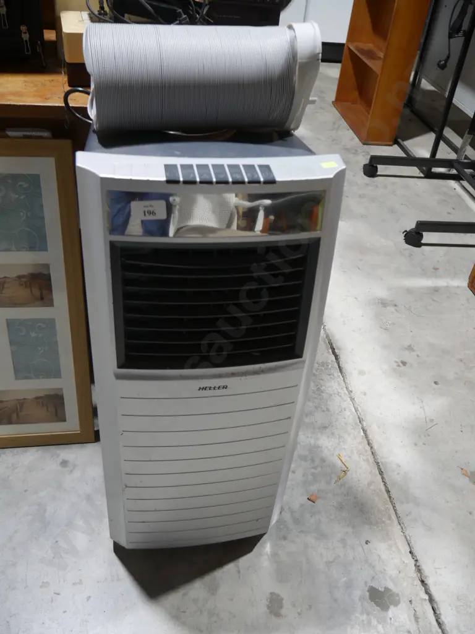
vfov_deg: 60.0
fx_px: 549
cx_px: 238
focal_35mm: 30
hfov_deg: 46.8
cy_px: 317
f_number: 3.6
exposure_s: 1/60
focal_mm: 15
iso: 320
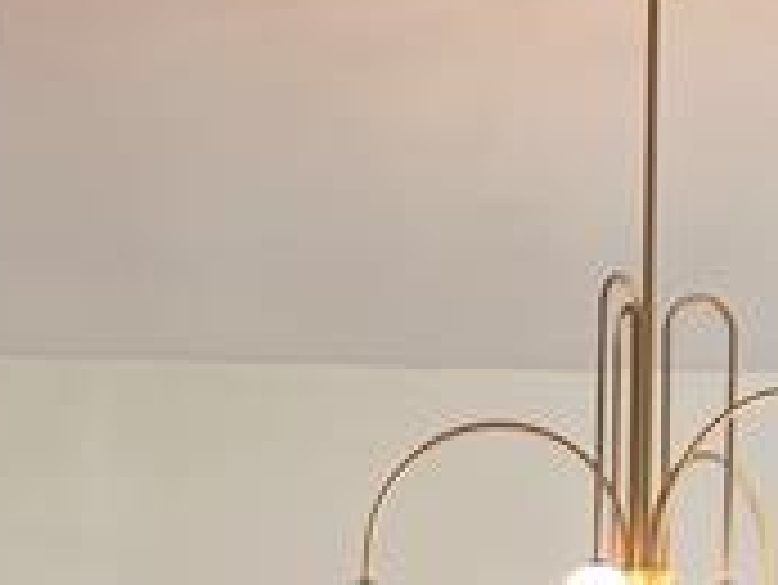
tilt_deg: -0.7
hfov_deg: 20.4
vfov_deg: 14.2
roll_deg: +0.5
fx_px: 2159
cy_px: 945
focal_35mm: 96
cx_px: 441
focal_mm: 5.7
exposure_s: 1/163
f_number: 1.5
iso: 64
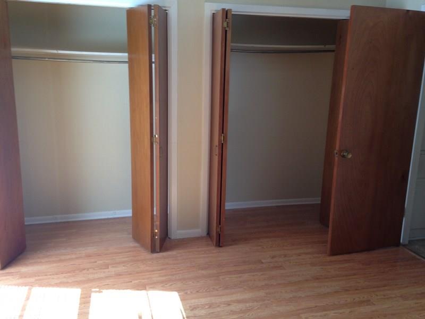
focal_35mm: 33
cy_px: 160
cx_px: 212
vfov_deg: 42.9
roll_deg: -1.6
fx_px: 405
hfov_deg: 55.4
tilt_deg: -11.9
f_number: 2.4
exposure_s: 1/30
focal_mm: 4.12
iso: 50
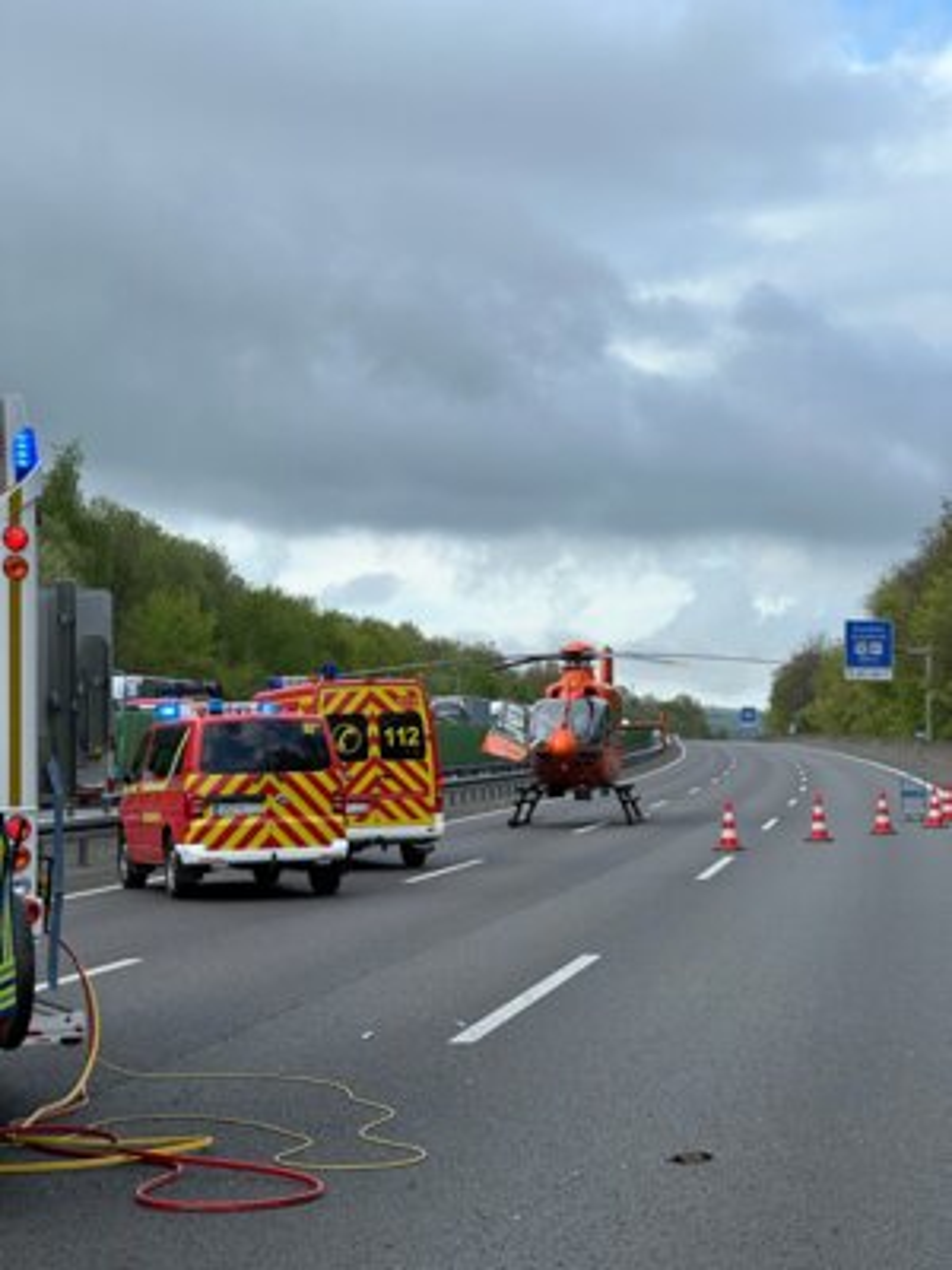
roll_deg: -1.7
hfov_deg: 19.1
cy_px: 635
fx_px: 2824
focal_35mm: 77
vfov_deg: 25.3
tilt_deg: +4.2
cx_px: 476
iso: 32
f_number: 2.8
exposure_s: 1/349
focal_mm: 9
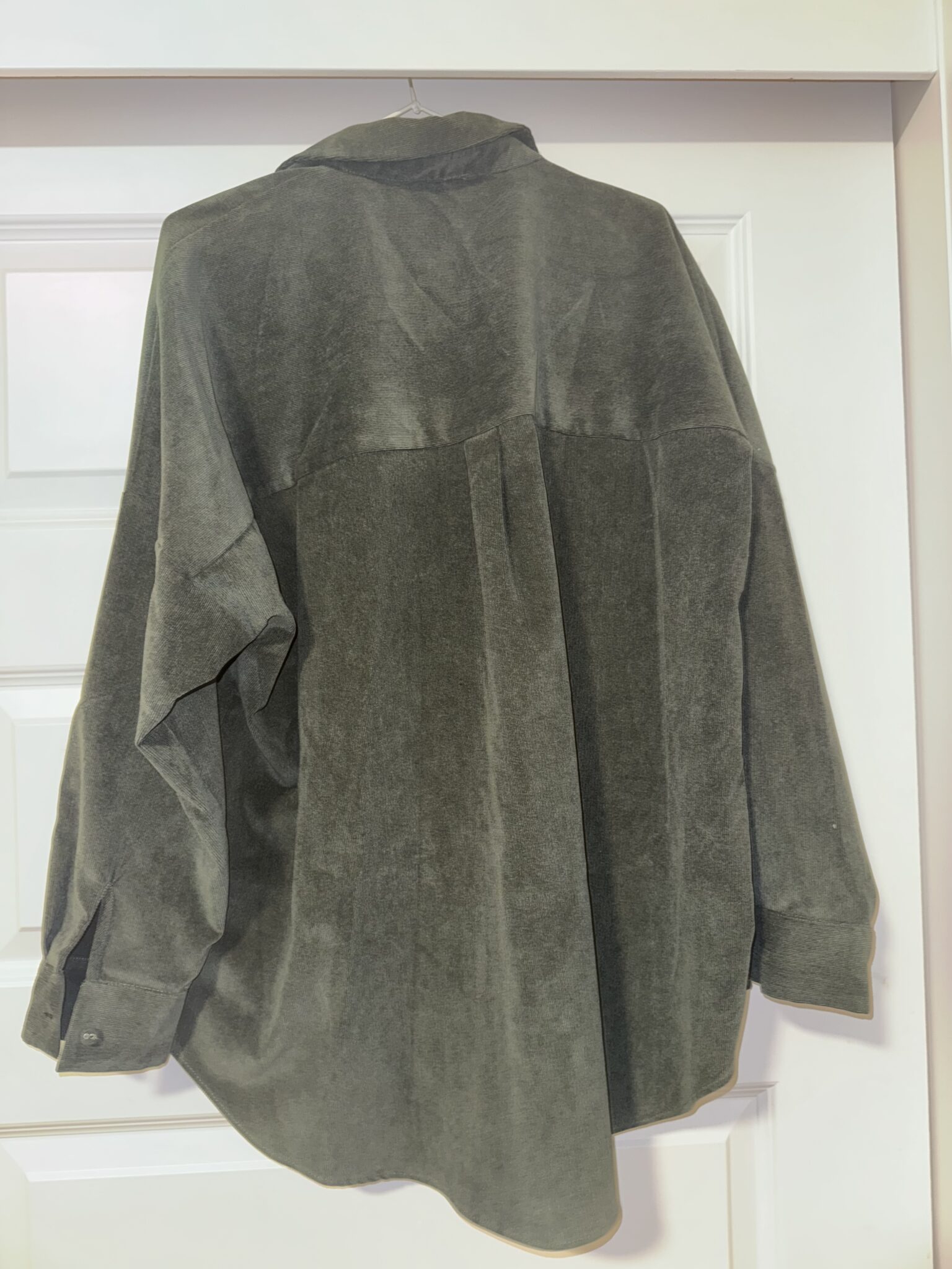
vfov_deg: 71.6
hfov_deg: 56.8
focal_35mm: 24
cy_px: 634
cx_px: 476
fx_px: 880
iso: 125
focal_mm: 6.76
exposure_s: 1/6
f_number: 1.78
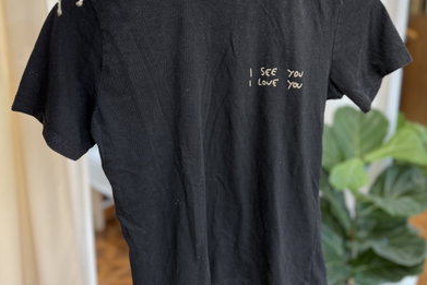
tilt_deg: -13.6
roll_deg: -0.3
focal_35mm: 34
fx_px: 403
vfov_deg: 38.4
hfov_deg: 55.8
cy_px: 90
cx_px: 215
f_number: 1.78
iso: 200
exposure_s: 1/78
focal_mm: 6.76
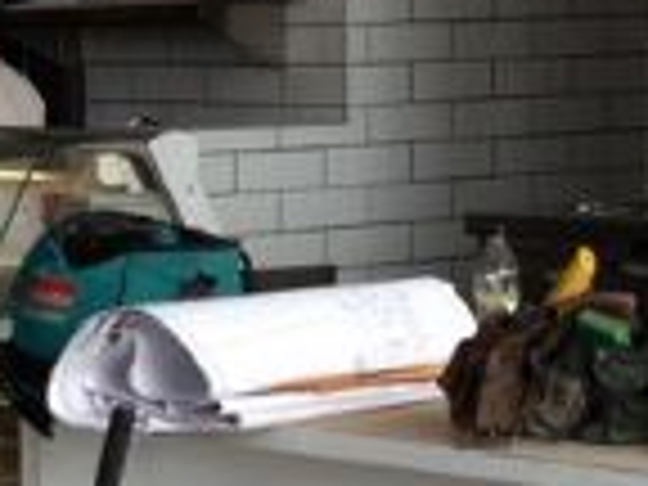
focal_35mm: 183
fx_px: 3426
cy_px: 346
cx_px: -18
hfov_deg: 10.7
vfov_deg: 8.1
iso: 64
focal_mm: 4.12
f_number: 2.4
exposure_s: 1/256
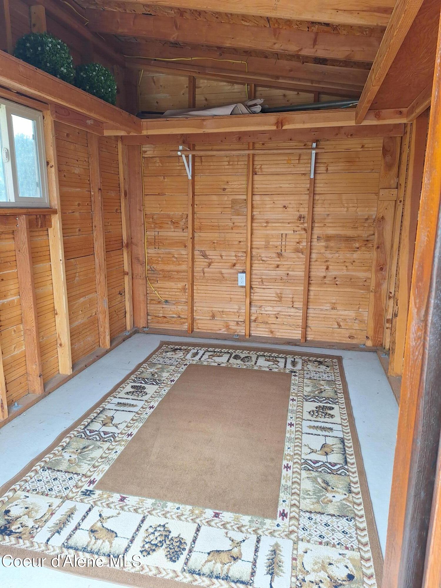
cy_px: 294
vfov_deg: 73.9
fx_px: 391
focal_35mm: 23
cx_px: 220
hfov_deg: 58.9
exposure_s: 1/188
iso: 40
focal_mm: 5.54
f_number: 1.8
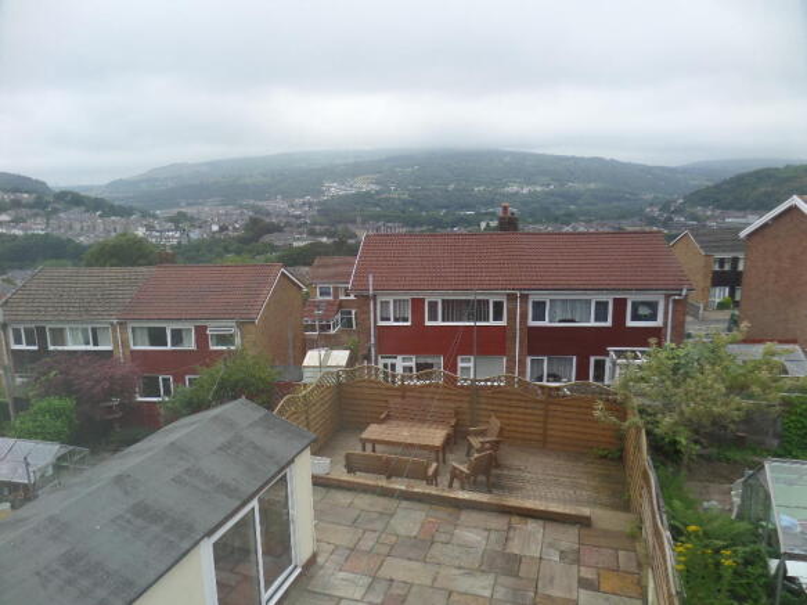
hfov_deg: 71.6
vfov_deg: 56.8
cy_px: 302
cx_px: 404
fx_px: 559
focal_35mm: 24
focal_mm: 4
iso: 100
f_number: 3.2
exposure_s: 1/250
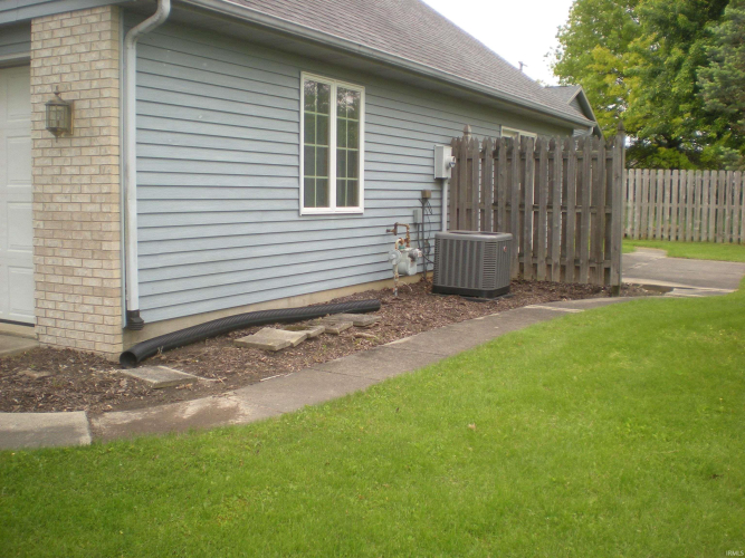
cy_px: 279
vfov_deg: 37.7
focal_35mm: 38
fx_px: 818
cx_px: 372
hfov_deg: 49.0
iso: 89
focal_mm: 6.3
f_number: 3.1
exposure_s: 1/285
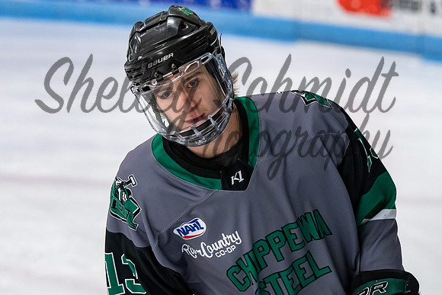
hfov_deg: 7.6
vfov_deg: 5.1
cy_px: 135
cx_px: 168
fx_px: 3315
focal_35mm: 270
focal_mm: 145
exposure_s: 1/800
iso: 2500
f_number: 3.5
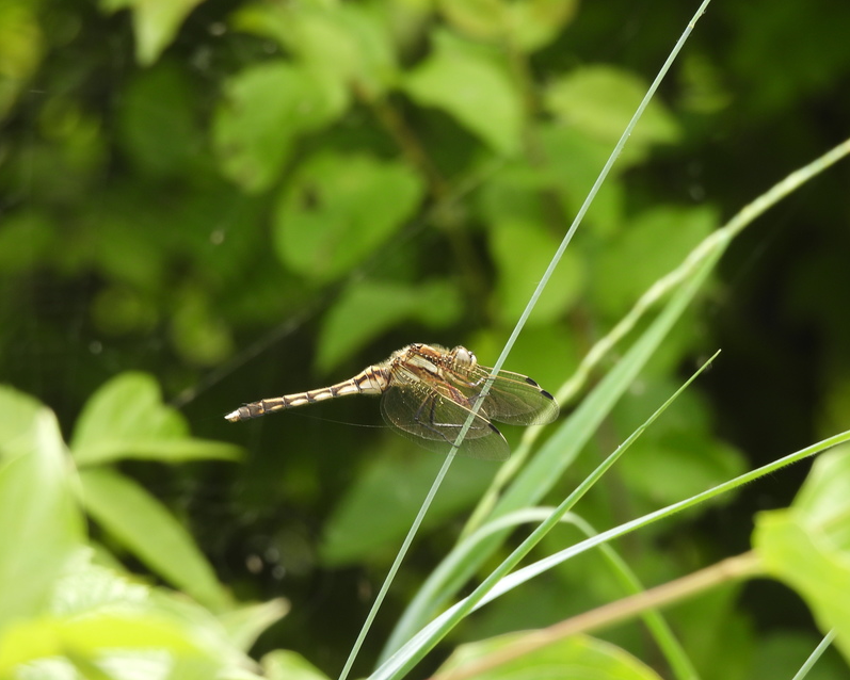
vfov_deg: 2.3
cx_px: 420
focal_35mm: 679
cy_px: 340
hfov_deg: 2.8
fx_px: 17086
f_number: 5.6
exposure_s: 1/125
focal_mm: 116
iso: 100
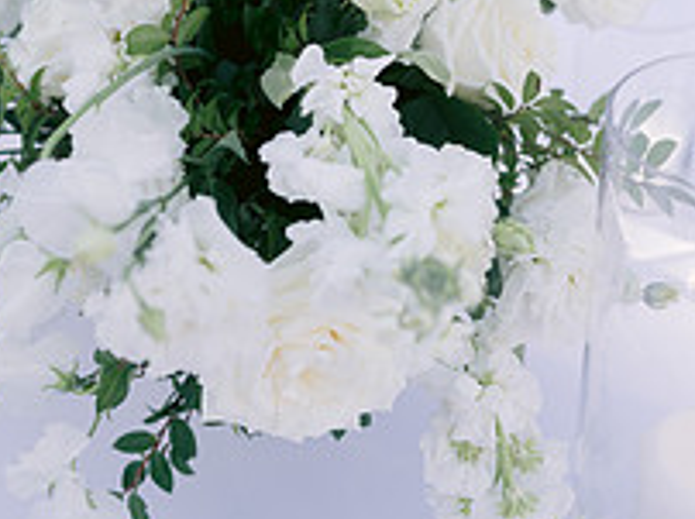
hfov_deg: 26.0
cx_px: 385
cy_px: 52
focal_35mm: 75
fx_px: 1504
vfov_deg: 19.2
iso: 200
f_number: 2.8
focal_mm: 35
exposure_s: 1/500
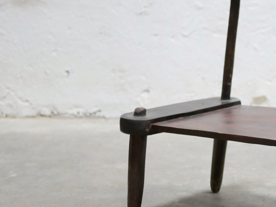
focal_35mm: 93
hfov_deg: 20.3
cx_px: 284
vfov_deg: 15.9
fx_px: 742
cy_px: 119
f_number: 1.7
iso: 1600
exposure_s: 1/60
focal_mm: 20
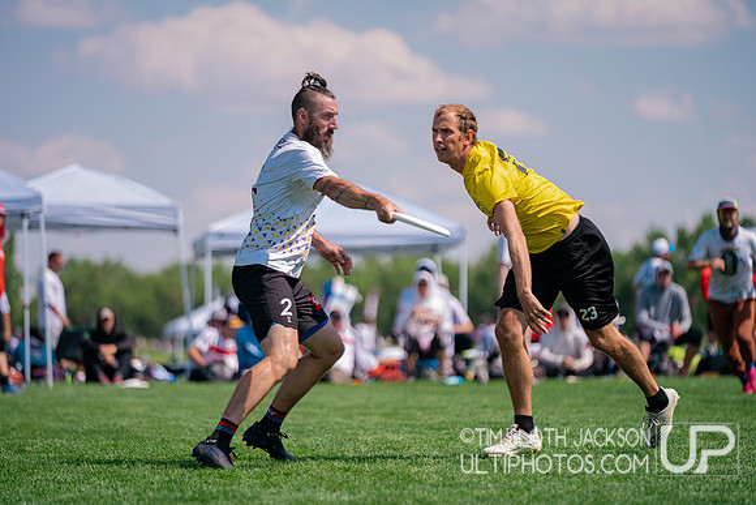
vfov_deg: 6.9
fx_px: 4201
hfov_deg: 10.3
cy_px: 252
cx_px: 378
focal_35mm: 200
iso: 640
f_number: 2.8
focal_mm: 200
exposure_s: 1/10000
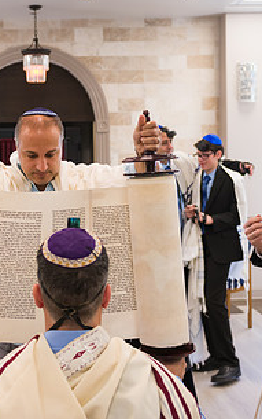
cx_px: 48
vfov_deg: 32.9
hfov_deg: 20.7
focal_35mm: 62
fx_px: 707
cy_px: 181
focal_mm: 32
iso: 400
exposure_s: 1/125
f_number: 3.2
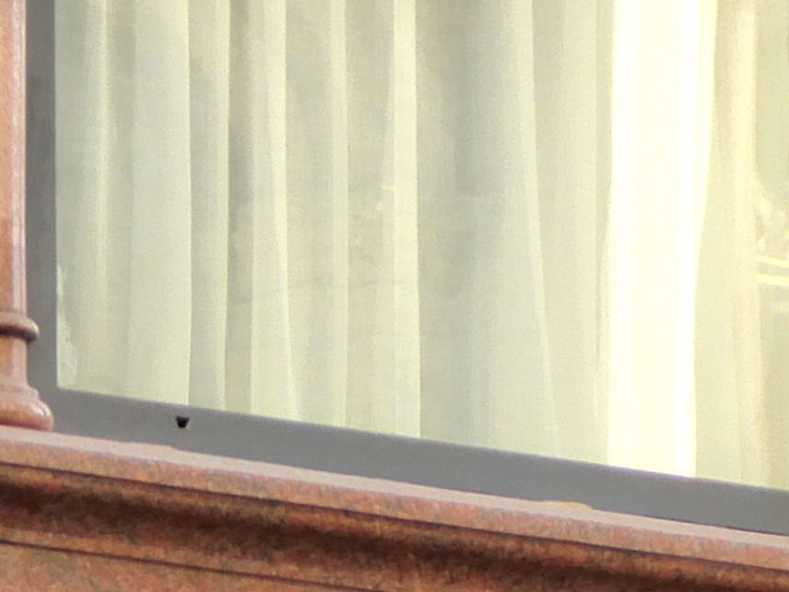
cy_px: 1557
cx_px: 214
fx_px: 10302
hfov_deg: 4.4
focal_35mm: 452
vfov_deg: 3.2
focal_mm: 13.2
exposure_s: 1/100
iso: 250
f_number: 4.6
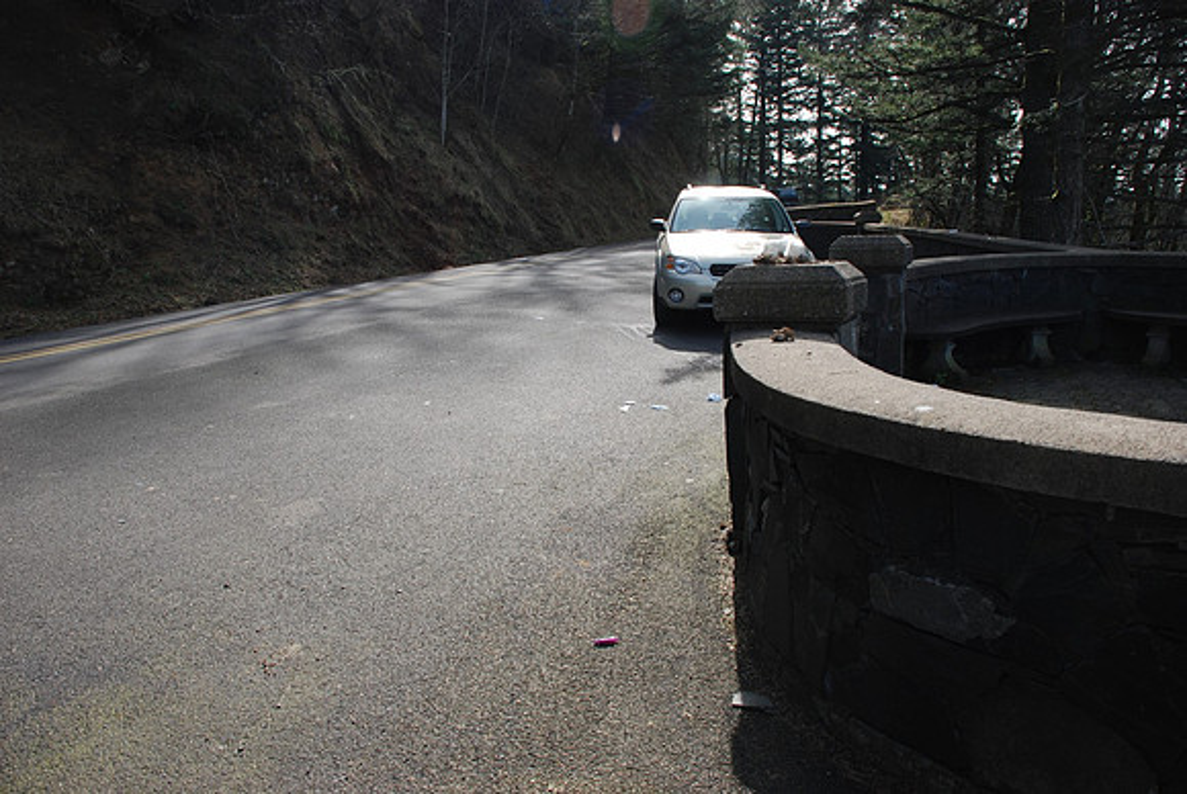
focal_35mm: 27
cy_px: 397
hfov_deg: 67.3
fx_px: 891
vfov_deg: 48.0
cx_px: 594
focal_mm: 18
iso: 200
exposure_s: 1/400
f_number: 5
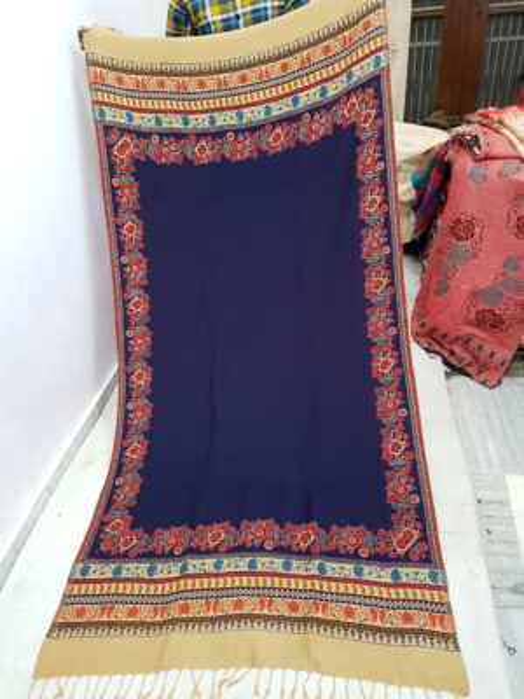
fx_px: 525
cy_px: 350
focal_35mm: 26
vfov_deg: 67.3
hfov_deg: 53.1
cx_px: 262
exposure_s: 1/25
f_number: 1.7
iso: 250
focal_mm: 4.2
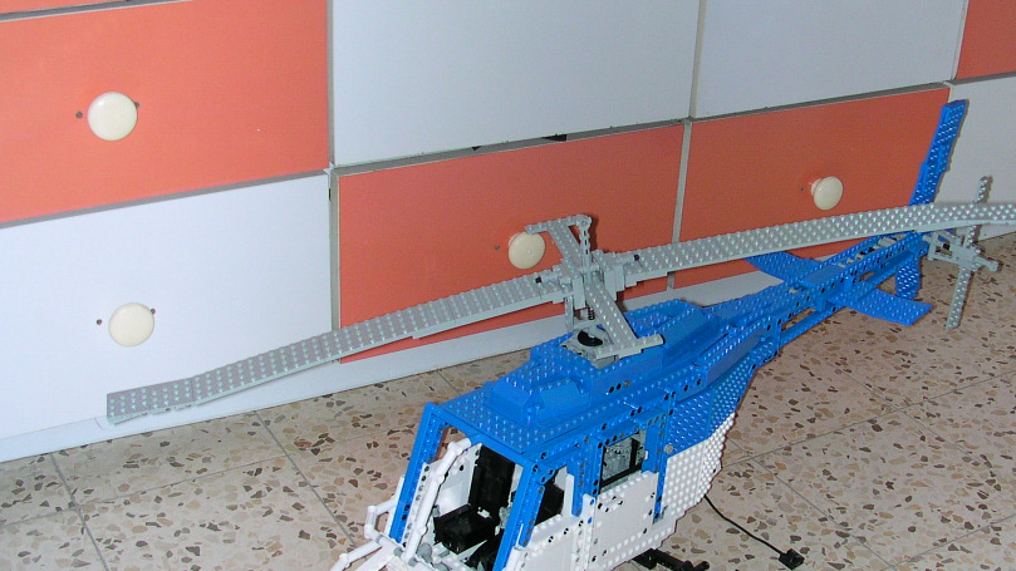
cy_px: 344
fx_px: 1374
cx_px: 594
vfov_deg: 23.5
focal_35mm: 51
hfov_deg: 40.5
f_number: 2.7
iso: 100
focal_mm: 5.6
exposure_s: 1/60
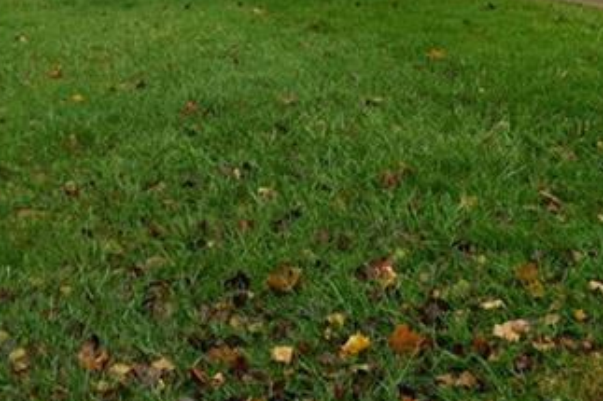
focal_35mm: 95
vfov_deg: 13.5
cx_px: 597
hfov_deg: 20.8
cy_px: -218
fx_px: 1590
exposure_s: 1/80
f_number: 5.6
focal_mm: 20
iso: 100
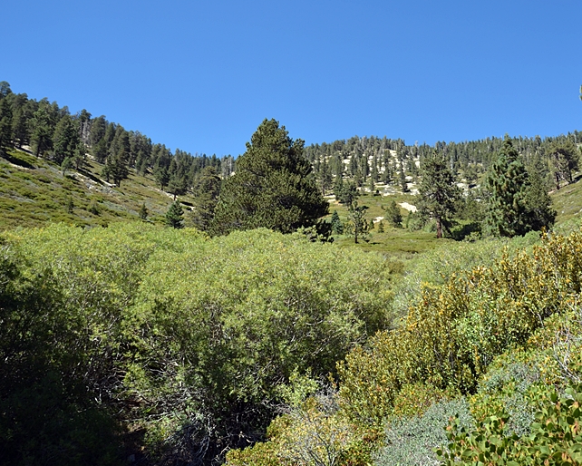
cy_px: 230
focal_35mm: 35
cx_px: 337
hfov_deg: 51.3
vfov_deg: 42.2
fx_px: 603
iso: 100
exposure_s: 1/200
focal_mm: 20
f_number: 7.1
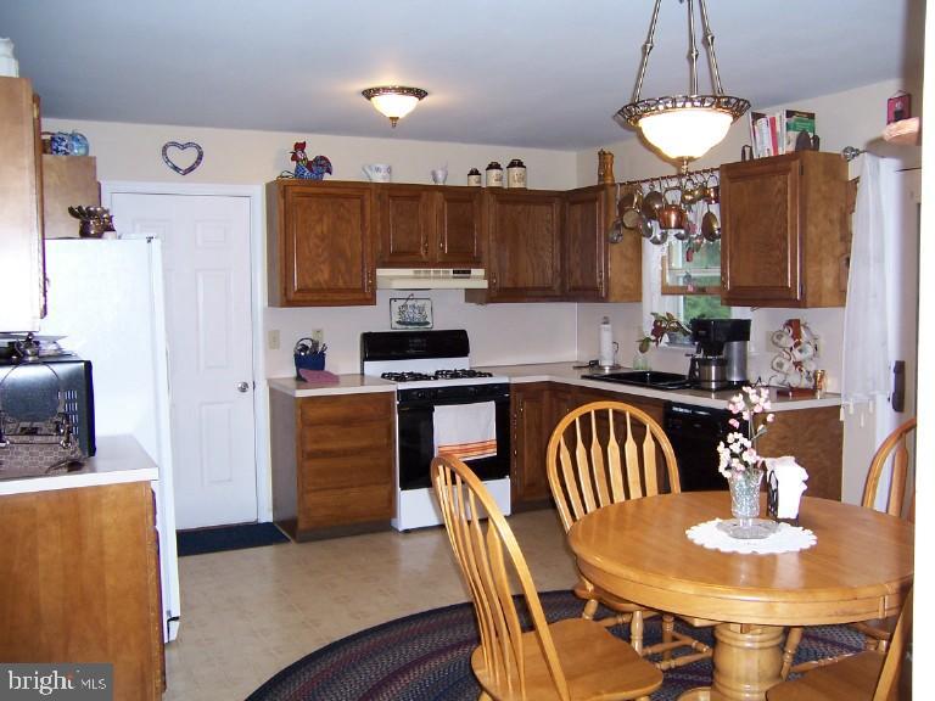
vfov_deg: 42.9
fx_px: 891
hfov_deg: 55.4
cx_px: 468
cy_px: 350
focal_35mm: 33
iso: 140
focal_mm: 5.5
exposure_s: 1/60
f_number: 2.8
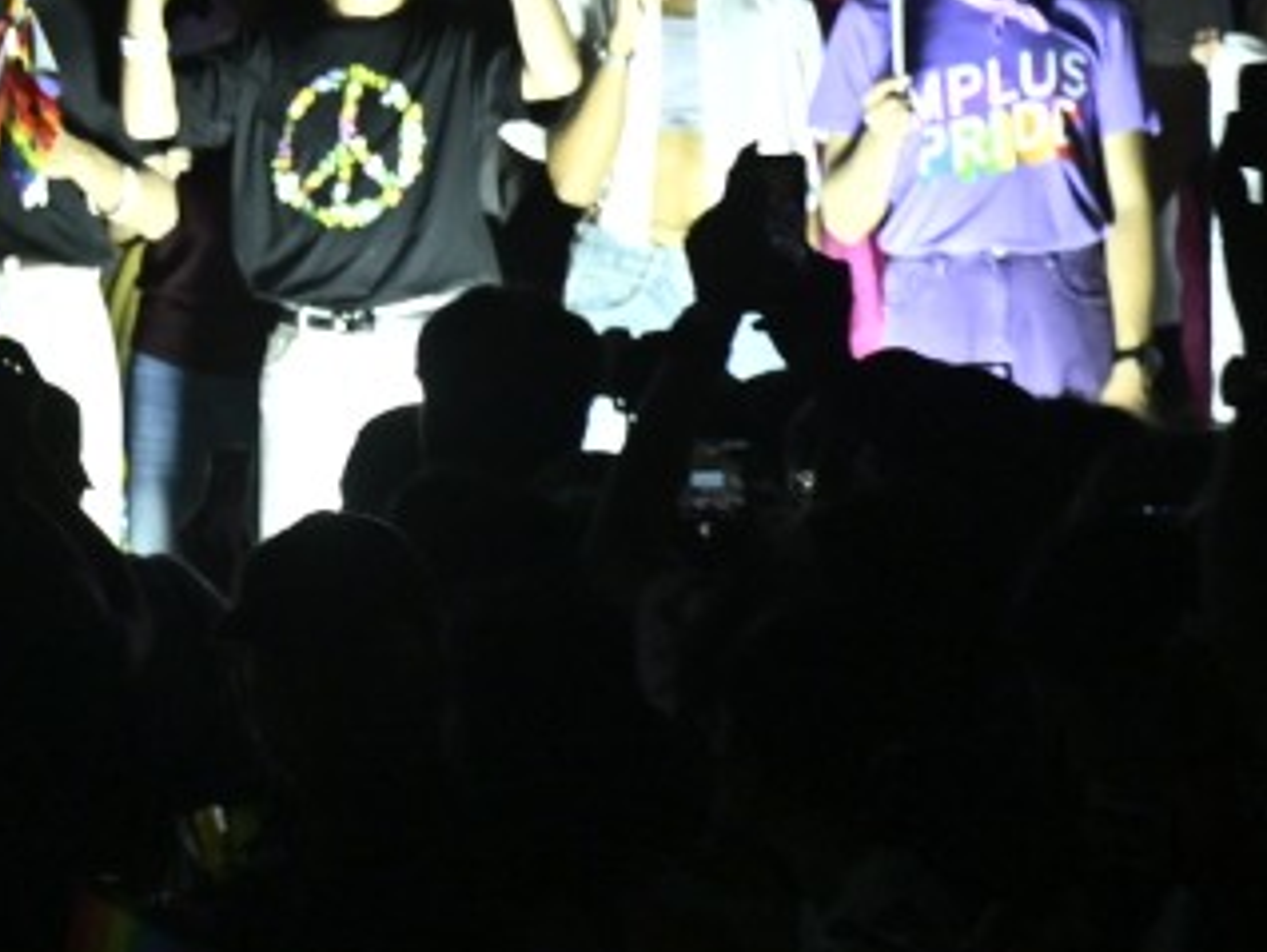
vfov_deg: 2.3
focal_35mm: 634
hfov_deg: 3.1
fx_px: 23223
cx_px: -2430
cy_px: -603
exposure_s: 1/200
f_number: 5.6
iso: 400
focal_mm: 105
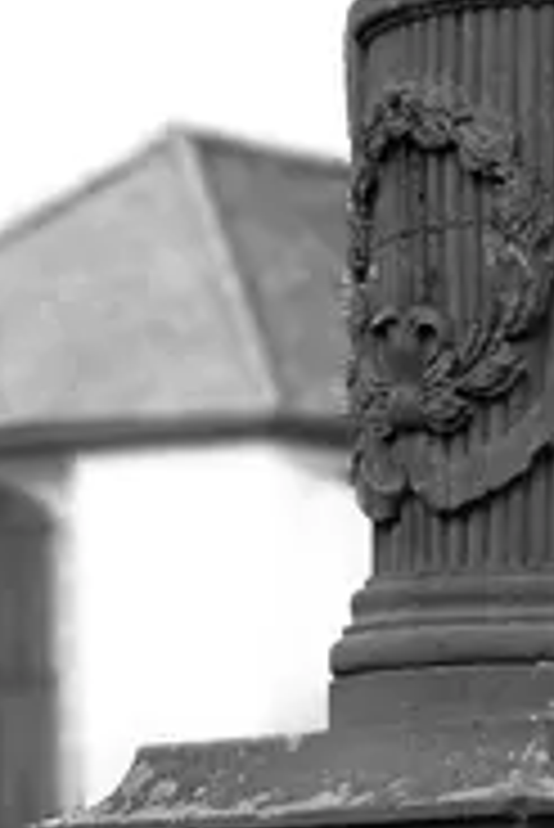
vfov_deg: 8.0
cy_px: 1274
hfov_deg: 5.5
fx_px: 5783
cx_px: 655
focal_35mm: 251
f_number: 4
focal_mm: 24
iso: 160
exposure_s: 1/500
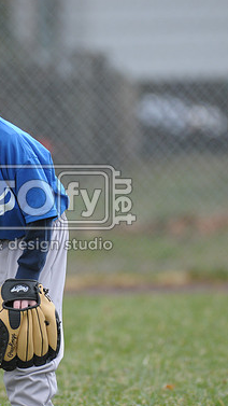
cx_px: -3
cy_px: 205
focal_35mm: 628
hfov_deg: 1.9
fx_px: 6751
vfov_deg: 3.4
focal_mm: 260
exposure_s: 1/1250
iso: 400
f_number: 4
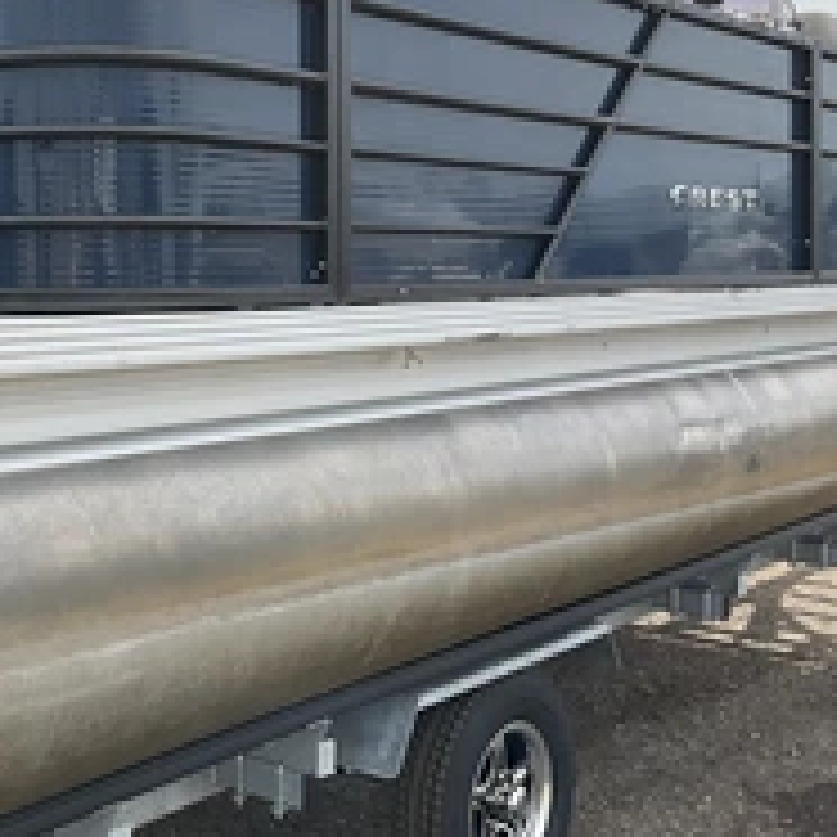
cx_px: 252
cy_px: 333
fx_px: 1505
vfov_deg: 31.0
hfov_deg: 30.8
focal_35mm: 55
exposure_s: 1/1195
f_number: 1.8
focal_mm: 3
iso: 25
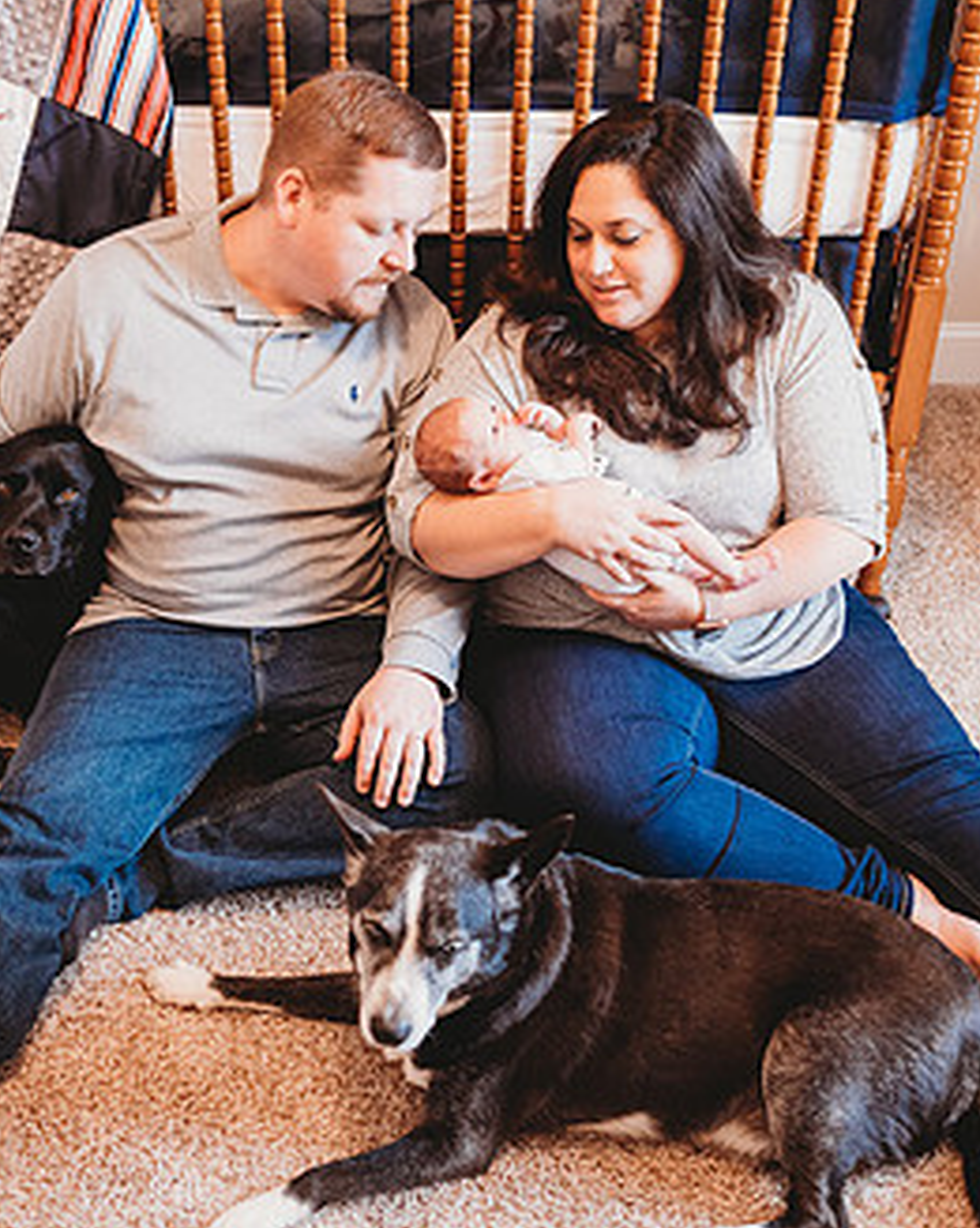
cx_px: 394
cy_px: 584
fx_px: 1452
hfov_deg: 37.2
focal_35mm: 40
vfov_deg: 45.8
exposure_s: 1/160
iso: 800
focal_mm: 24
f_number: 2.2
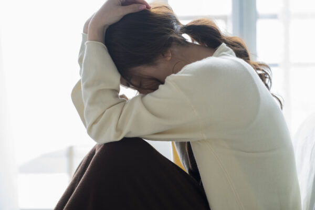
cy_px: 105
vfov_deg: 16.1
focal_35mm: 85
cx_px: 158
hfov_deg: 23.9
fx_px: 744
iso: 320
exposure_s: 1/200
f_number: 2.2
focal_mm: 85
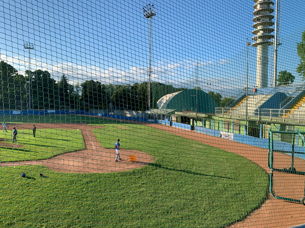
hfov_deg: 67.3
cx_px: 152
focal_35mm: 26
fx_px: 229
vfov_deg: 53.1
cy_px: 114
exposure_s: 1/1266
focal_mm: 4.25
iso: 25
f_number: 1.8
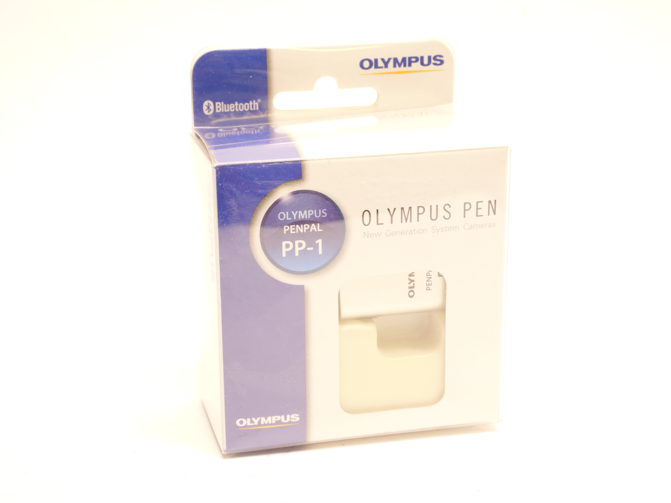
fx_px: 1163
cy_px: 252
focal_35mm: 60
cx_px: 336
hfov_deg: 32.2
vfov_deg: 24.4
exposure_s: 1/60
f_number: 8
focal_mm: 30
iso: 3200
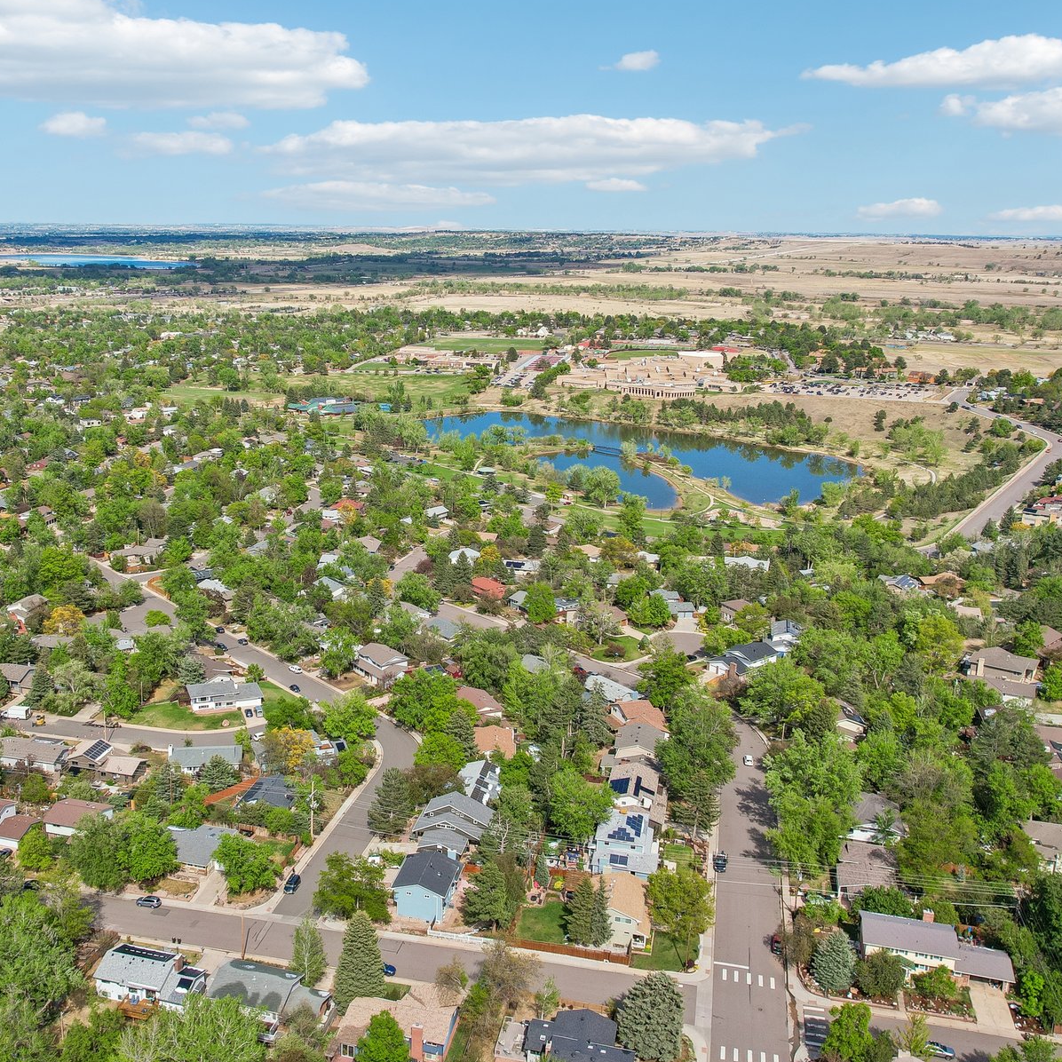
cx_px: 398
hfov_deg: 50.6
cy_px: 495
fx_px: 1111
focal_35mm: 32
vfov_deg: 51.1
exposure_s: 1/2000
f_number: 2.8
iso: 120
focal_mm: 8.4
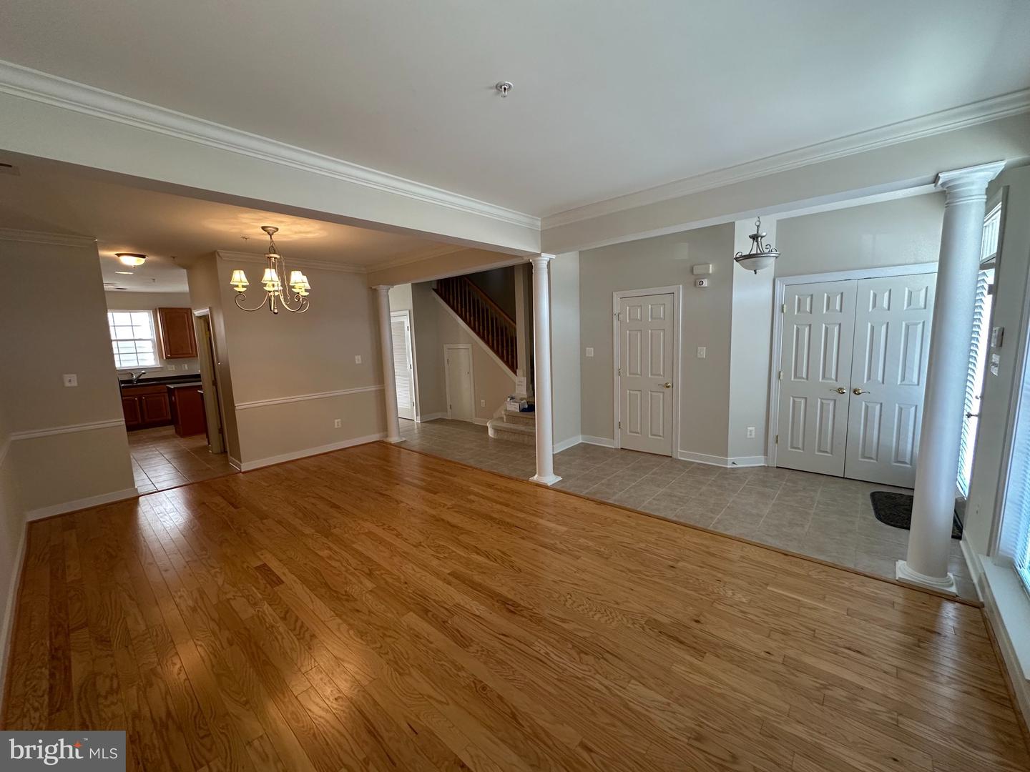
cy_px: 386
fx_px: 417
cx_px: 515
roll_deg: +1.7
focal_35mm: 14
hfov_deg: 102.1
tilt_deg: -6.6
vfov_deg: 85.7
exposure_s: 1/60
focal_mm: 2.22
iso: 160
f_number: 2.2
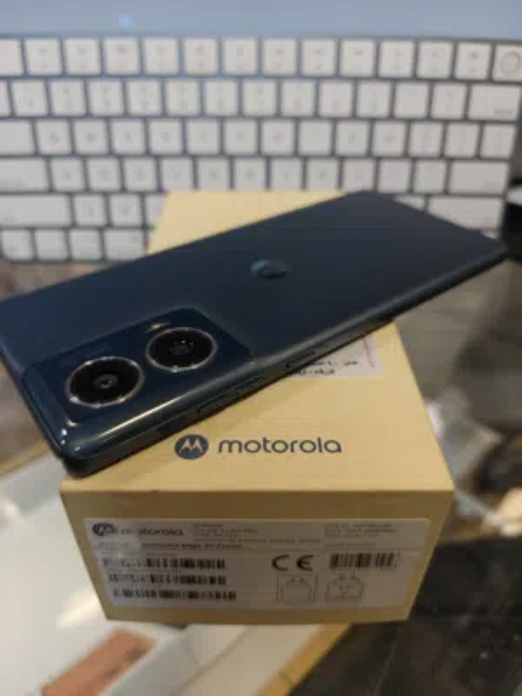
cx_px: 261
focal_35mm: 23
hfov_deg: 58.9
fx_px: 462
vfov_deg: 73.9
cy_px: 348
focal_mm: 5.56
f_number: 1.8
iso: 95
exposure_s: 1/100
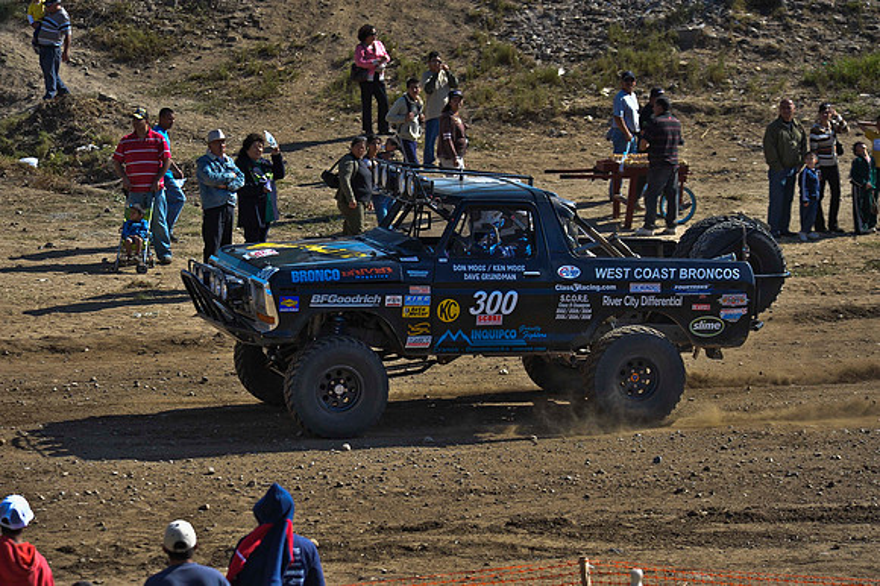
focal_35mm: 145
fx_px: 3542
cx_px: 440
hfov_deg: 14.2
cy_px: 293
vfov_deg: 9.5
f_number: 4.8
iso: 640
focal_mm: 145
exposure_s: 1/2000
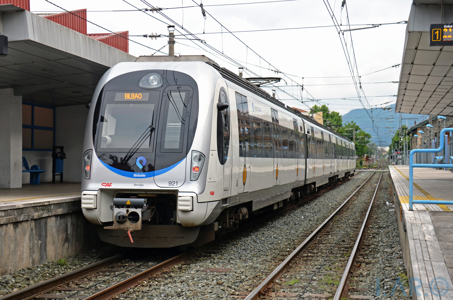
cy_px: 150
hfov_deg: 33.5
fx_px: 753
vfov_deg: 22.5
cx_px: 226
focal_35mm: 60
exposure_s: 1/125
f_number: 5.6
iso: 200
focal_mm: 40
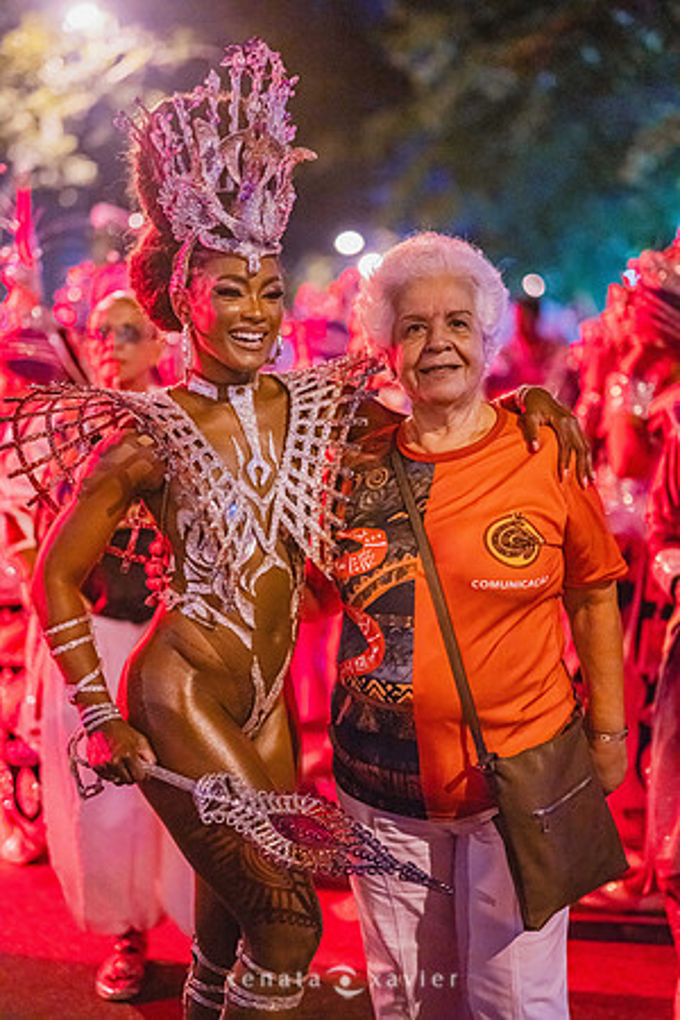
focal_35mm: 50
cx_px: 340
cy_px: 510
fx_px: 1417
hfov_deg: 27.0
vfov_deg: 39.6
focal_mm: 50
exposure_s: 1/320
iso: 3200
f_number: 1.2
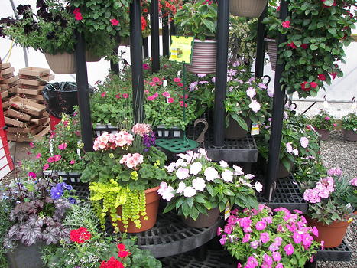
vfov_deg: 39.6
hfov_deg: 51.4
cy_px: 134
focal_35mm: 36
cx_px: 178
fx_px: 371
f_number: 2.8
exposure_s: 1/200
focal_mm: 6
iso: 50
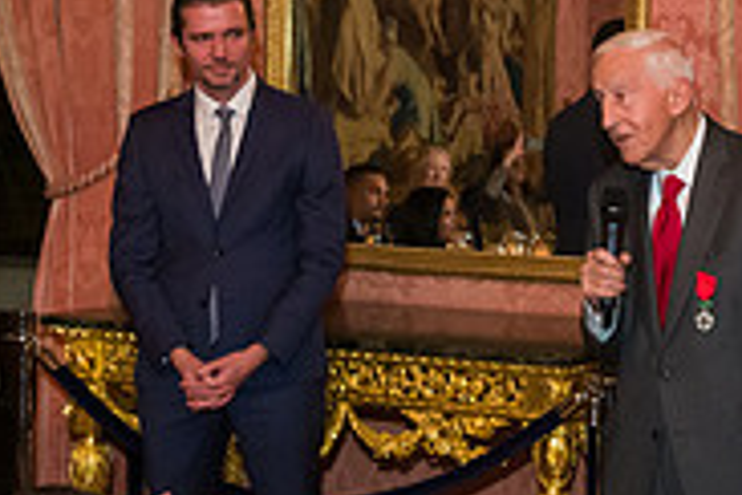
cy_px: 193
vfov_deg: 14.0
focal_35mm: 98
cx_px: 892
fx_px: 2020
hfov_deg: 19.6
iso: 3200
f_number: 4
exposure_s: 1/100
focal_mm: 31
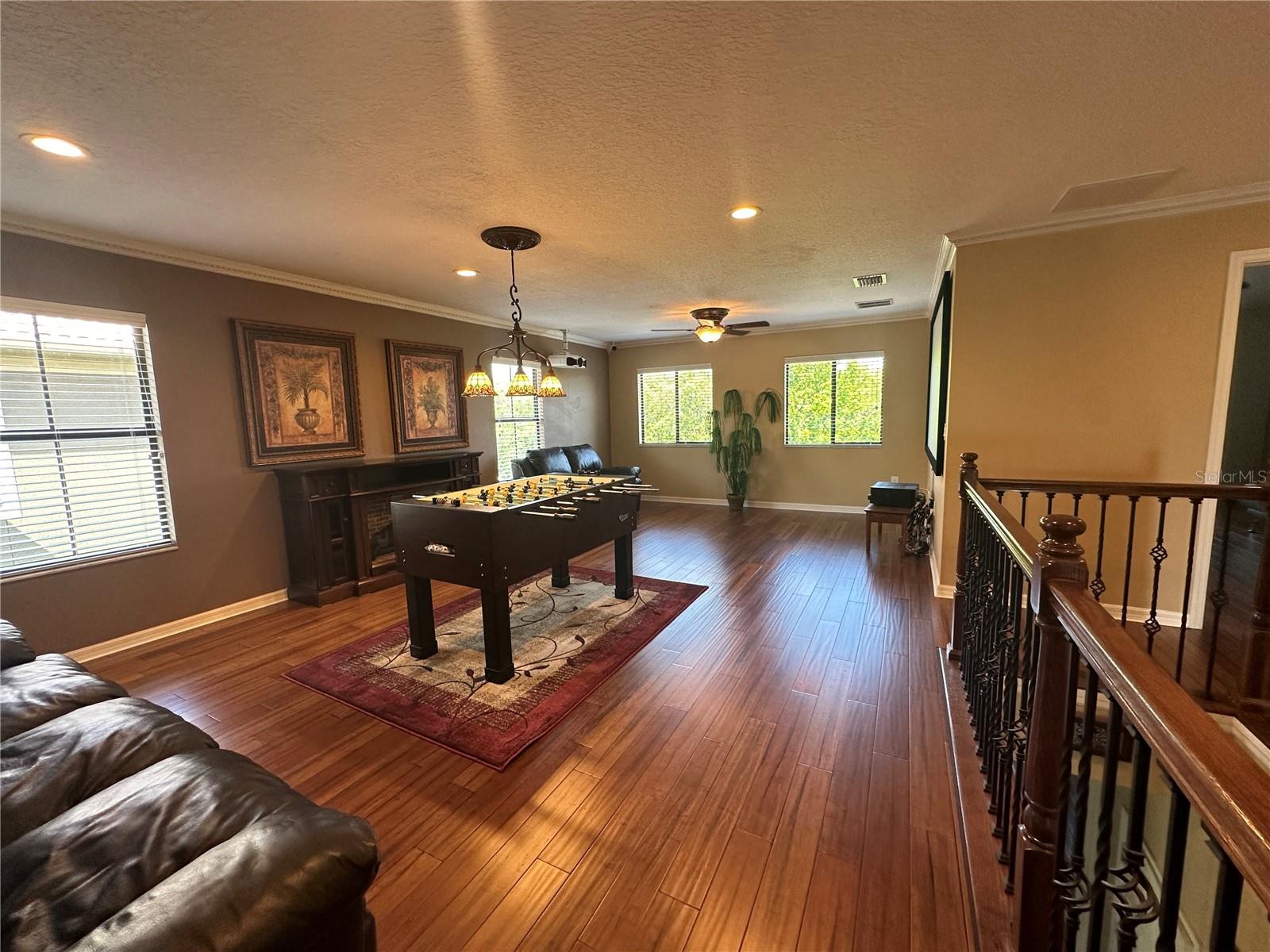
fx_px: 514
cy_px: 476
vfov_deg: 85.7
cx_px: 635
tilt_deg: -7.1
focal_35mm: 14
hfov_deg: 102.1
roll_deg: +1.5
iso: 200
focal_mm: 2.22
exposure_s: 1/120
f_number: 2.2
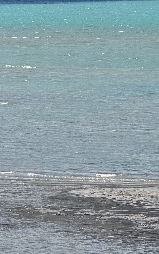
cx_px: 16
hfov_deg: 3.4
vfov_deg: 5.4
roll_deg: -0.1
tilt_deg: +0.6
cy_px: -42
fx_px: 2704
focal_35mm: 390
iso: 50
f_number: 2.8
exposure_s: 1/751
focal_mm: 15.66
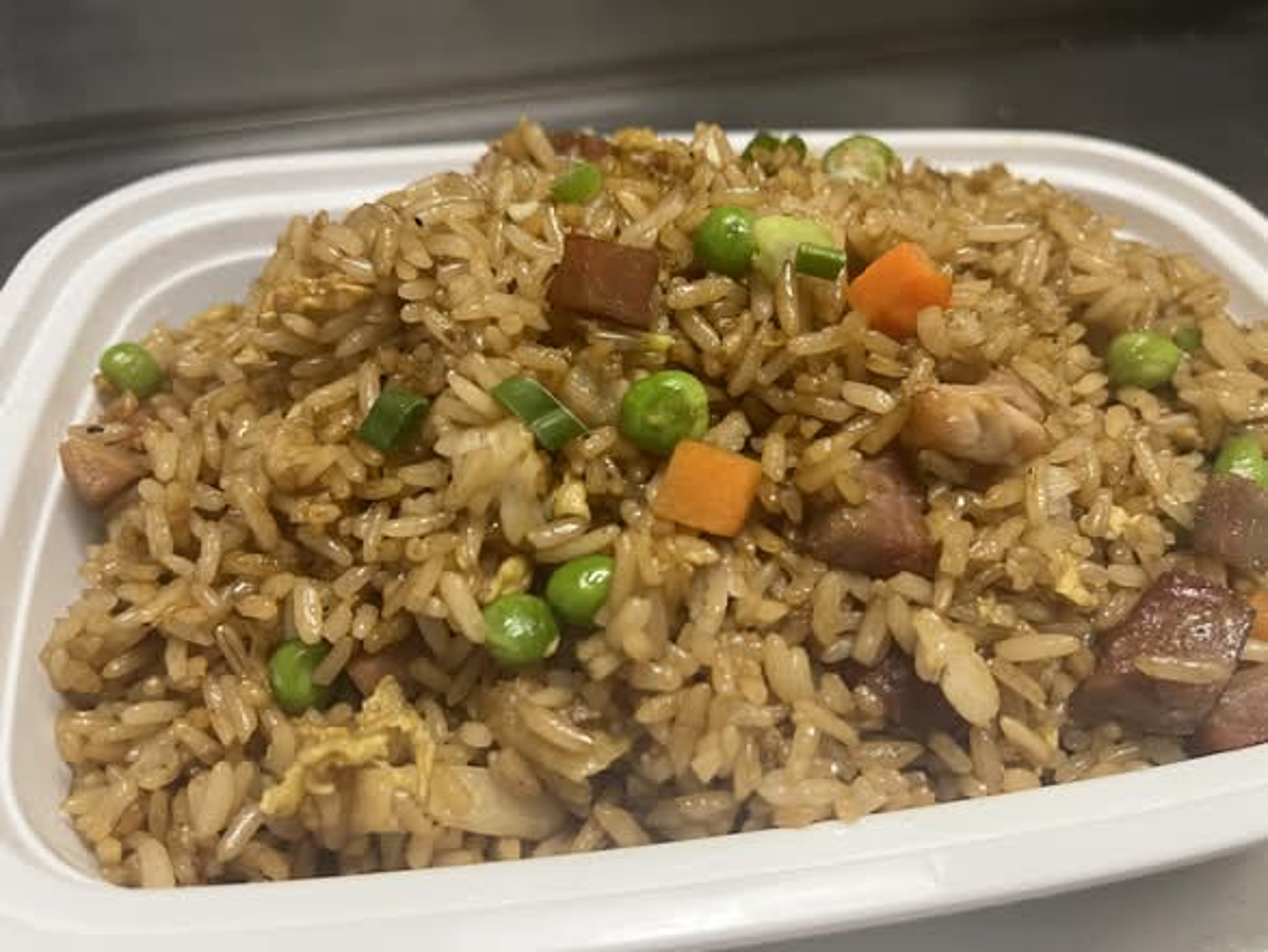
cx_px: 634
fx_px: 953
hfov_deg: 67.3
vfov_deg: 53.1
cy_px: 476
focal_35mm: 26
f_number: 1.6
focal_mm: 5.1
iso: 250
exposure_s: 1/60
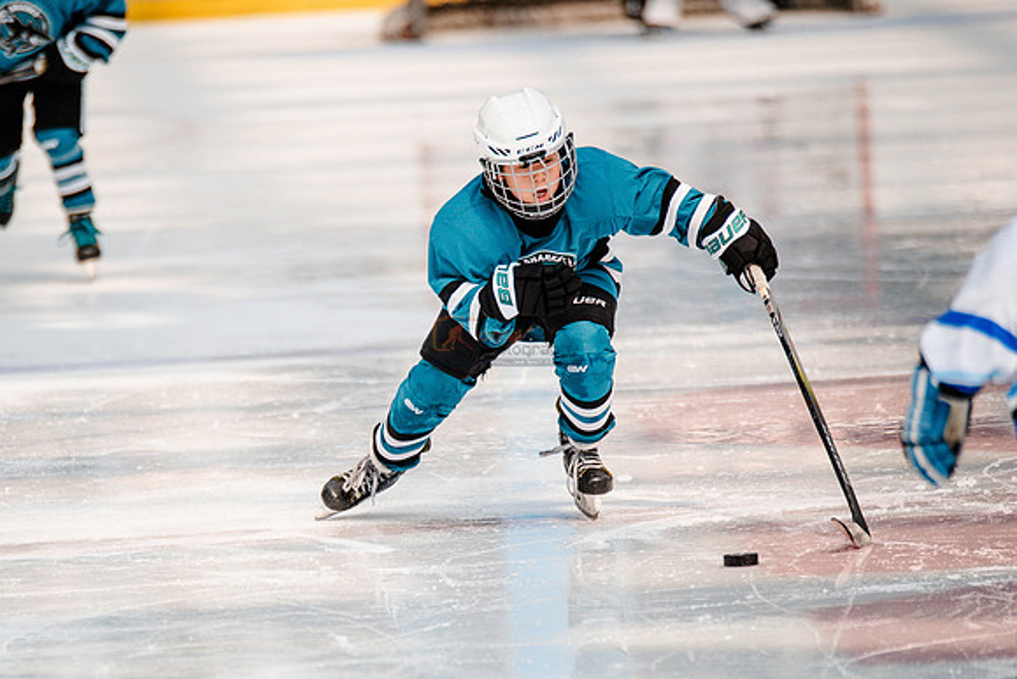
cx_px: 320
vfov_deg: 3.0
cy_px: 478
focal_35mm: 461
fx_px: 13039
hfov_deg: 4.5
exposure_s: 1/3200
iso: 1250
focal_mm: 300
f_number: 3.2
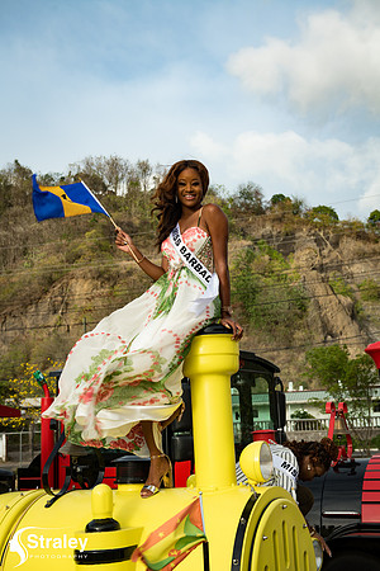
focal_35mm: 52
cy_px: 286
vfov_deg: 38.2
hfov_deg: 26.0
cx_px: 190
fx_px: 823
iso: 80
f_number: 6.3
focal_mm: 52
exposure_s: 1/160
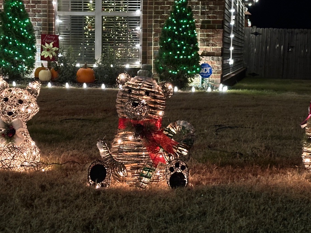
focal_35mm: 78
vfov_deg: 18.9
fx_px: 701
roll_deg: -1.6
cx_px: 164
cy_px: 127
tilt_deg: -6.1
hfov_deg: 25.0
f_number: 1.78
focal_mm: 6.86
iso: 640
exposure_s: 1/20
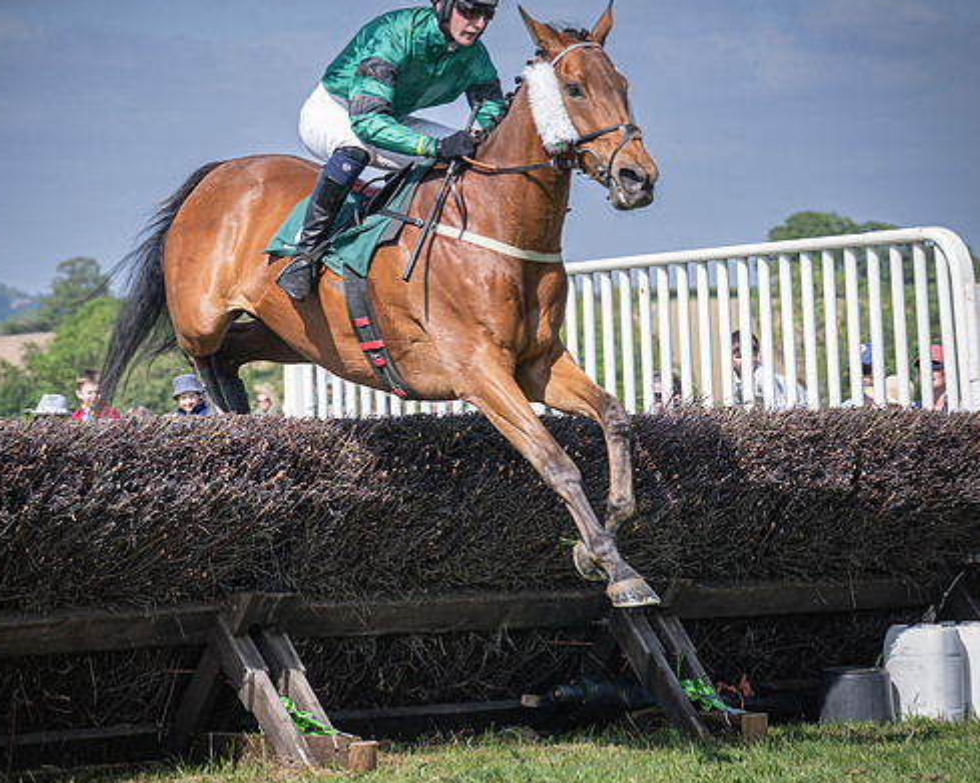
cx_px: 324
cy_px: 235
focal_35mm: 148
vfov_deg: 10.4
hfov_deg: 13.0
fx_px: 4292
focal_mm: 74
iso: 200
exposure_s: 1/1600
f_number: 4
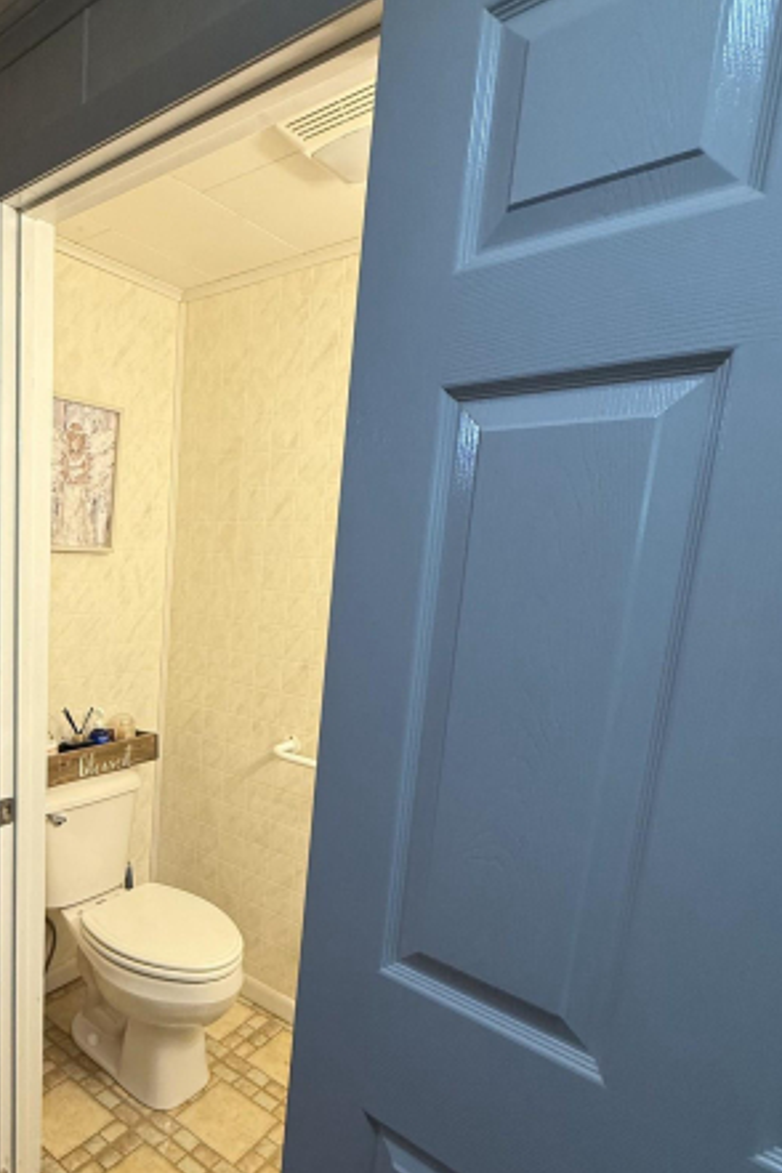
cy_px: 688
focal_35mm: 22
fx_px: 717
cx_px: 168
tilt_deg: -10.2
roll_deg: -2.6
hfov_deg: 53.8
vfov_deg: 77.9
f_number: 2.2
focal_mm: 2.22
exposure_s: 1/120
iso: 160
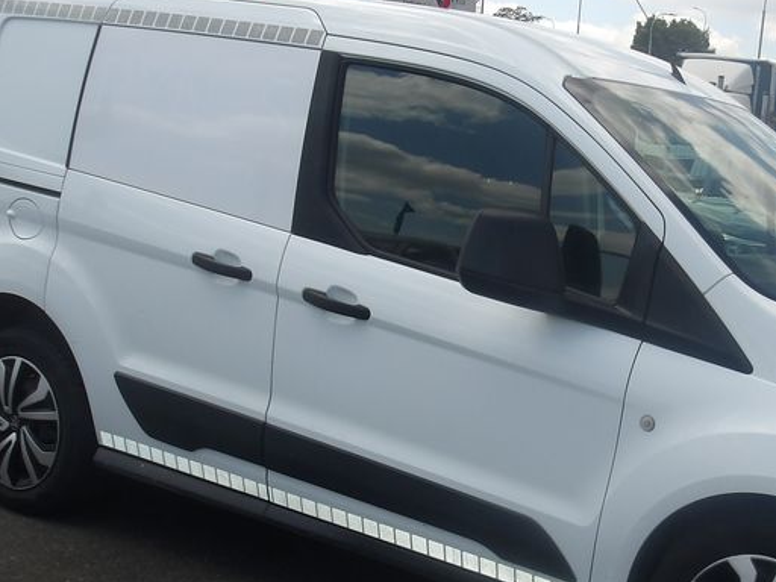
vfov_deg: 27.0
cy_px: 344
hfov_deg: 34.8
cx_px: 580
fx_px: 1211
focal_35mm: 54
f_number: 10.4
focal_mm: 4.9
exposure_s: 1/114
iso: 100
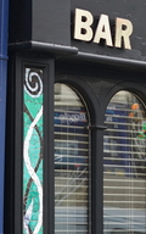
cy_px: 110
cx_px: 260
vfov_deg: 10.5
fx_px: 1267
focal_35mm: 199
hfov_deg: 6.5
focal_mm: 50
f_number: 4
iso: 400
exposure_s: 1/160
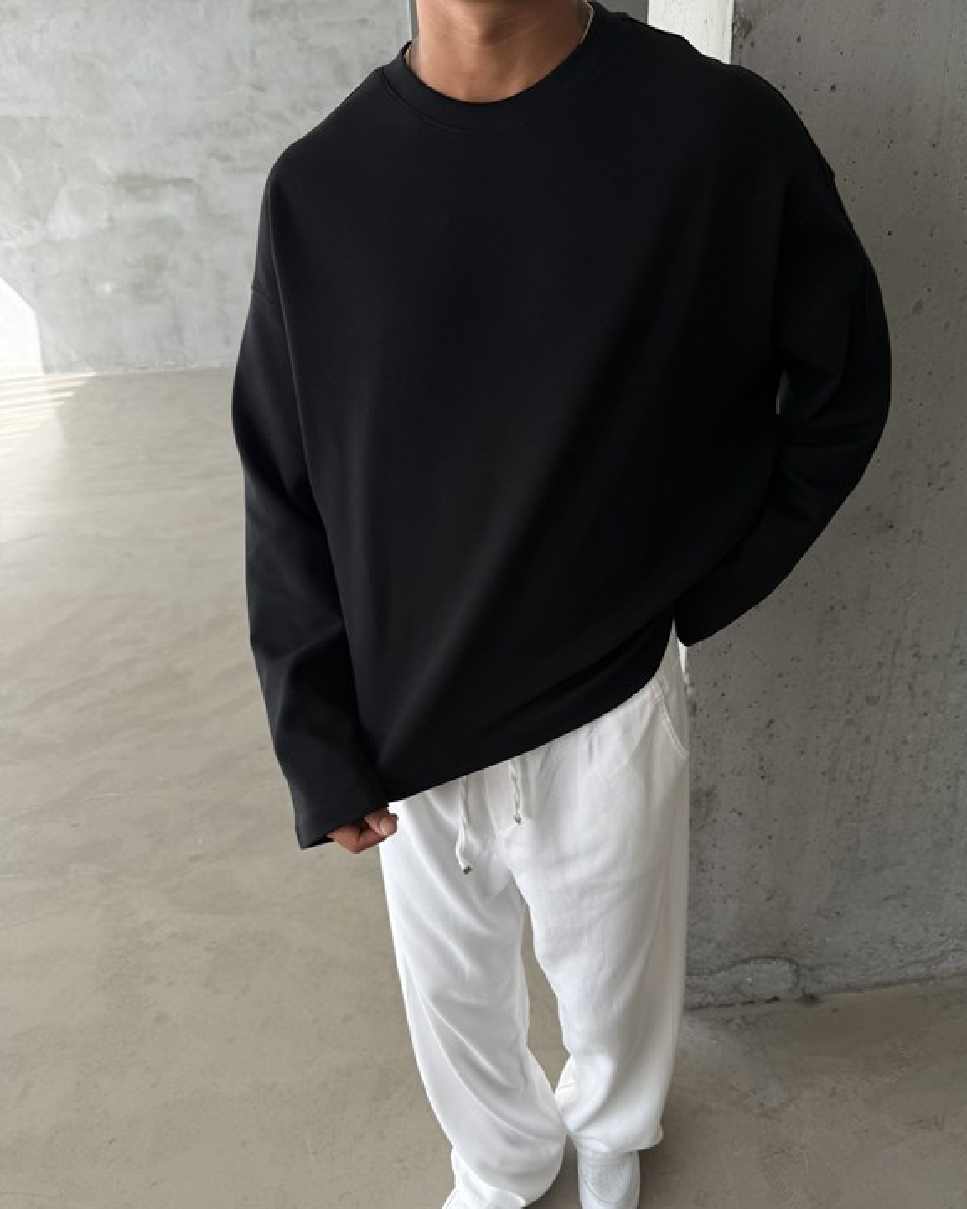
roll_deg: +2.0
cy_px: 656
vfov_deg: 65.9
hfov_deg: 54.9
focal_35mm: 26
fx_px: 930
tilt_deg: -28.9
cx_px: 499
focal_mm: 6.76
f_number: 1.78
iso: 80
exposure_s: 1/319
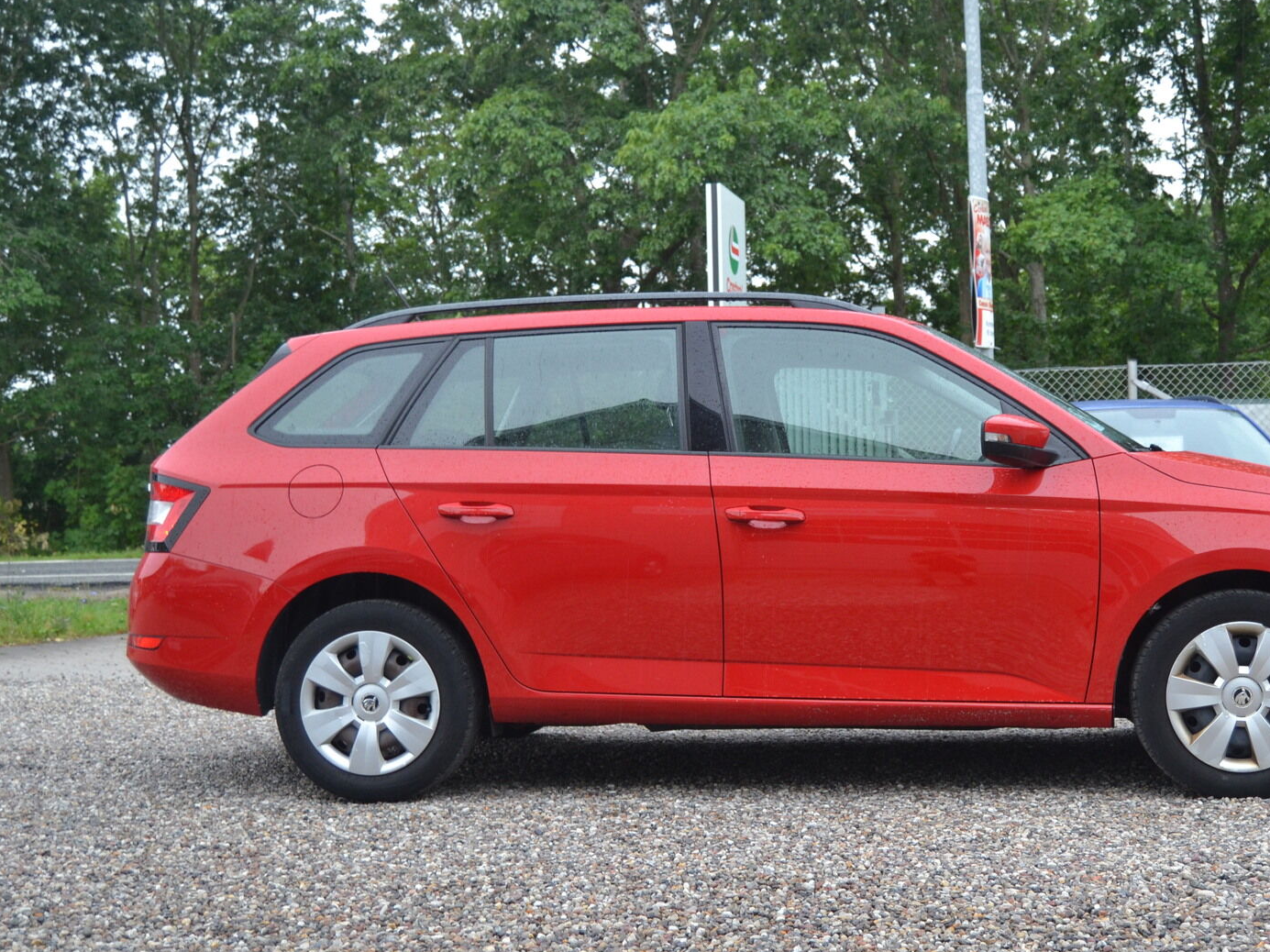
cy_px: 538
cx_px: 790
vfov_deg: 30.2
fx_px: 1761
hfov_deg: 39.4
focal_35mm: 48
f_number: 4
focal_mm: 24
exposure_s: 1/60
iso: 400
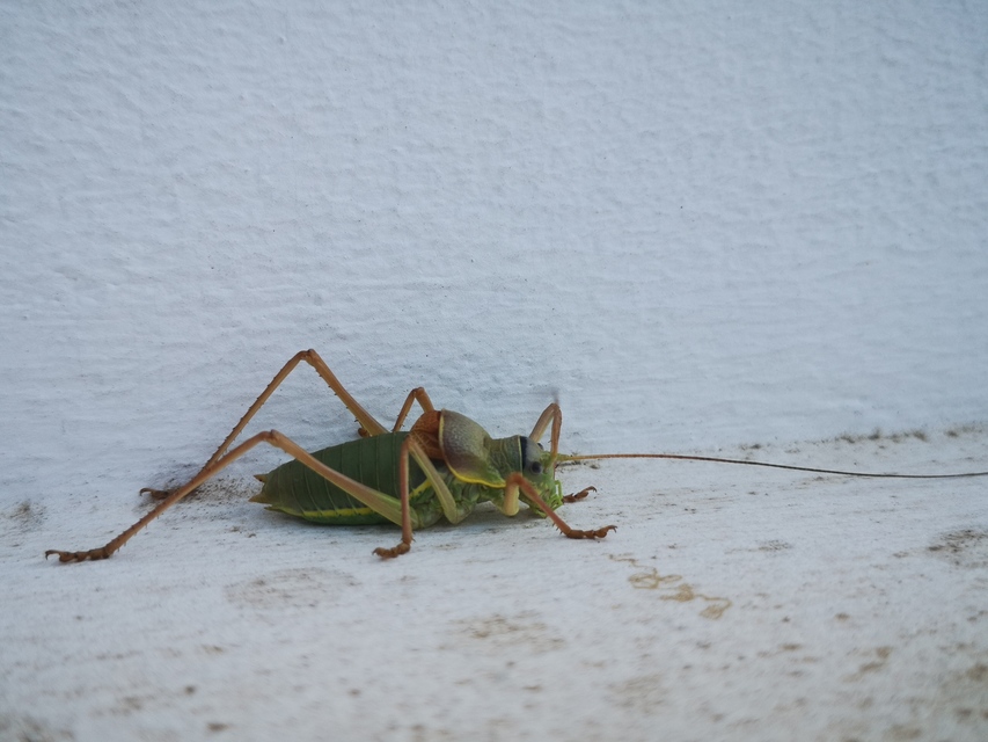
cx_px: 494
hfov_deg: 45.8
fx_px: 1170
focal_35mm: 41
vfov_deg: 35.1
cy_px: 371
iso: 50
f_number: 1.8
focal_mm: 3.95
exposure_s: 1/1155
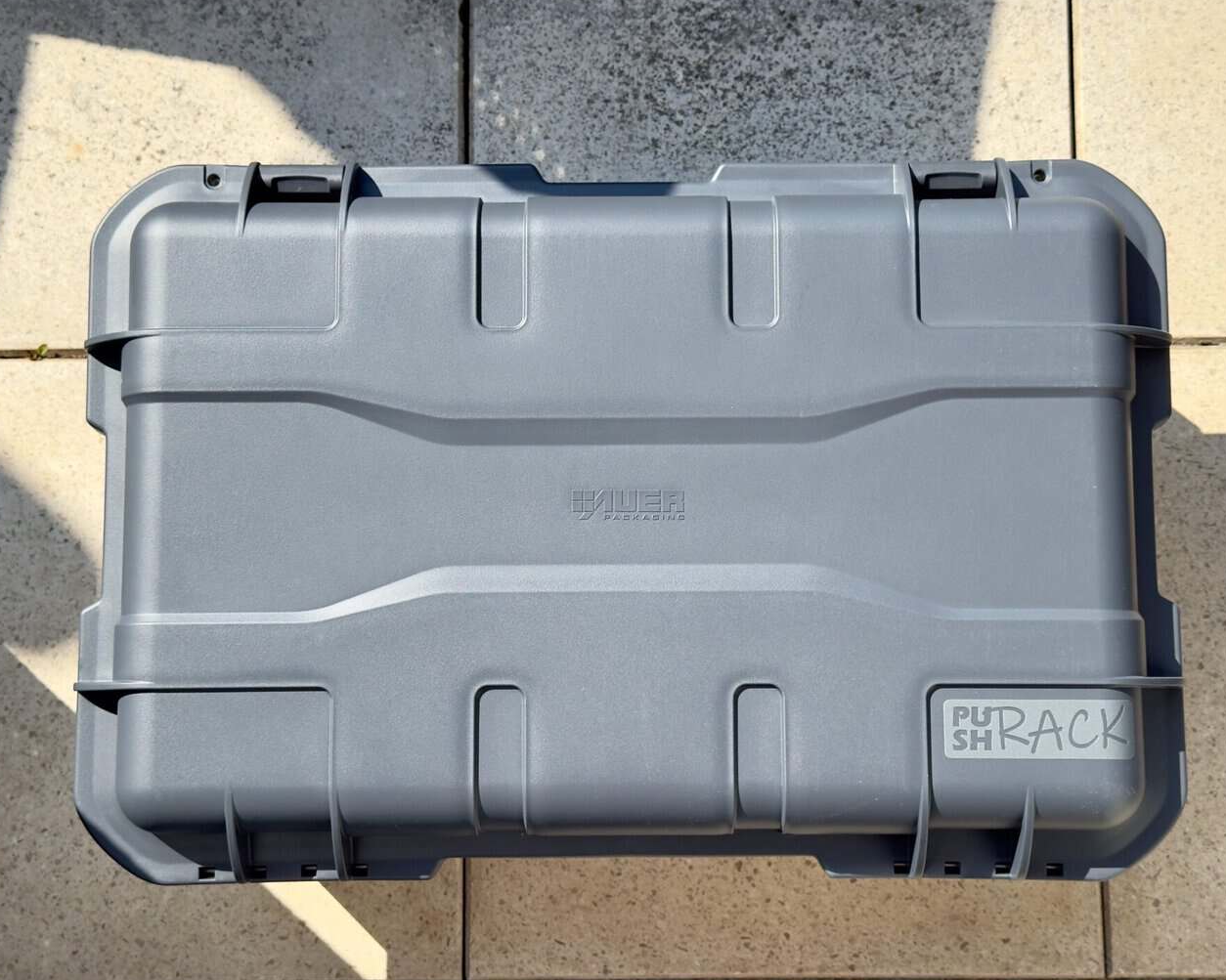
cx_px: 640
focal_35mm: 51
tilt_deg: -83.3
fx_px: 1850
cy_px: 489
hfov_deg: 36.7
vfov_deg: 29.7
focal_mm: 6.76
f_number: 1.78
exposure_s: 1/2667
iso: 64
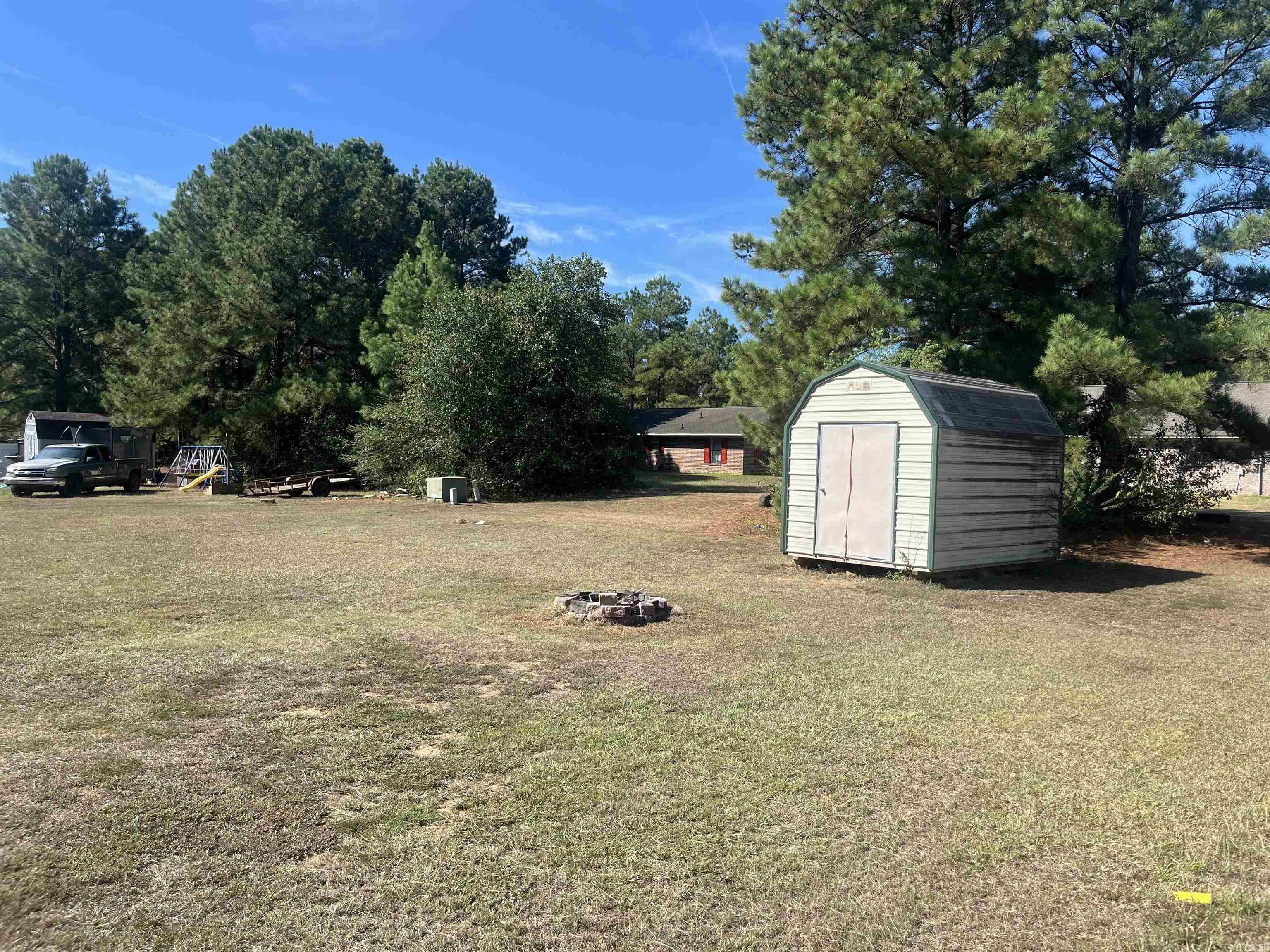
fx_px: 954
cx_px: 635
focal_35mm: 26
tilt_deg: -3.5
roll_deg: -2.4
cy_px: 476
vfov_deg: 53.1
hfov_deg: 67.3
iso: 50
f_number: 1.6
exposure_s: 1/2137
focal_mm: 5.1
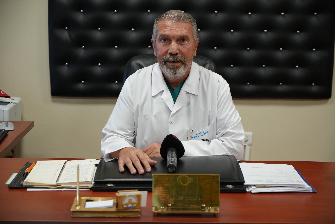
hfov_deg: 31.4
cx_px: 168
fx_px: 596
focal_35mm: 64
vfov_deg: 21.2
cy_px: 112
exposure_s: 1/160
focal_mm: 64
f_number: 4
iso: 2500
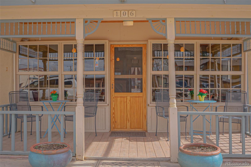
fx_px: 244
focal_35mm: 35
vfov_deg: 37.8
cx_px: 126
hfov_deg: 54.4
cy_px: 84
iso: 400
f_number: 13
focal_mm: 35
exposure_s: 1/125
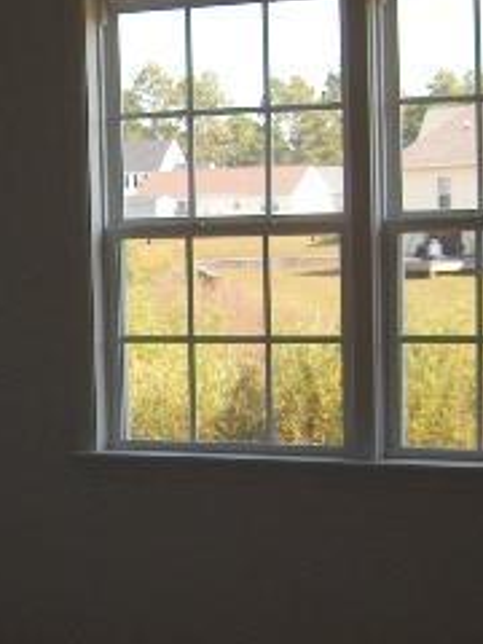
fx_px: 1935
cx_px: -64
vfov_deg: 18.9
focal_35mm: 104
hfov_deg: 13.9
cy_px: 408
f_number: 2.8
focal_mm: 8
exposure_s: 1/277
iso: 127
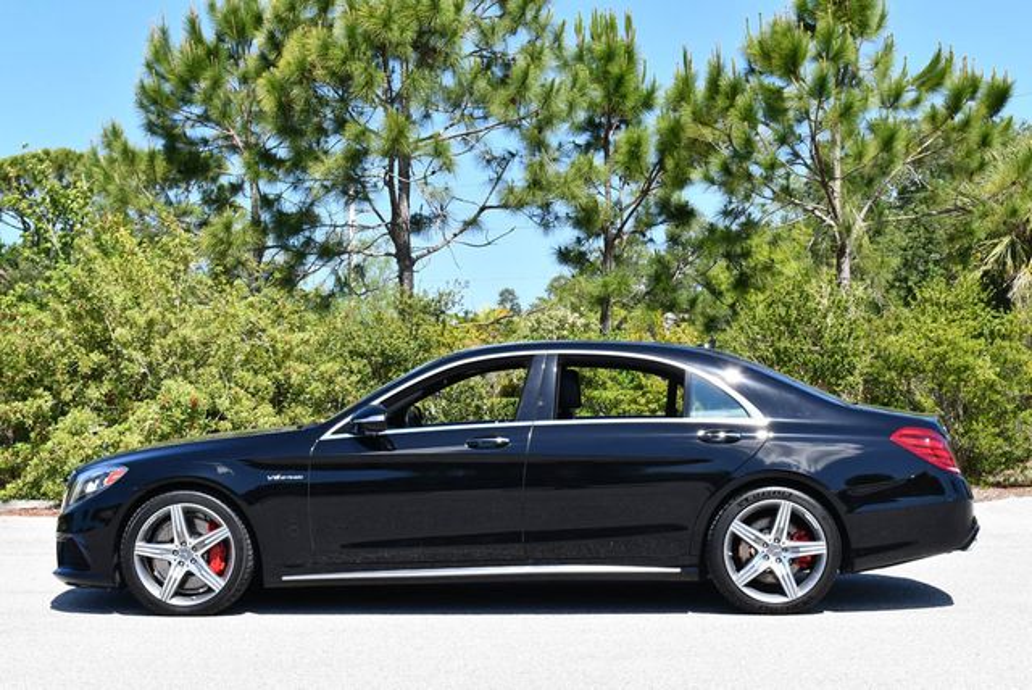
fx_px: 1664
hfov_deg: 34.5
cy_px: 345
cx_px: 516
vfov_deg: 23.4
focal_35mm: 58
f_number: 8
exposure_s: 1/250
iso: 200
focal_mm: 29
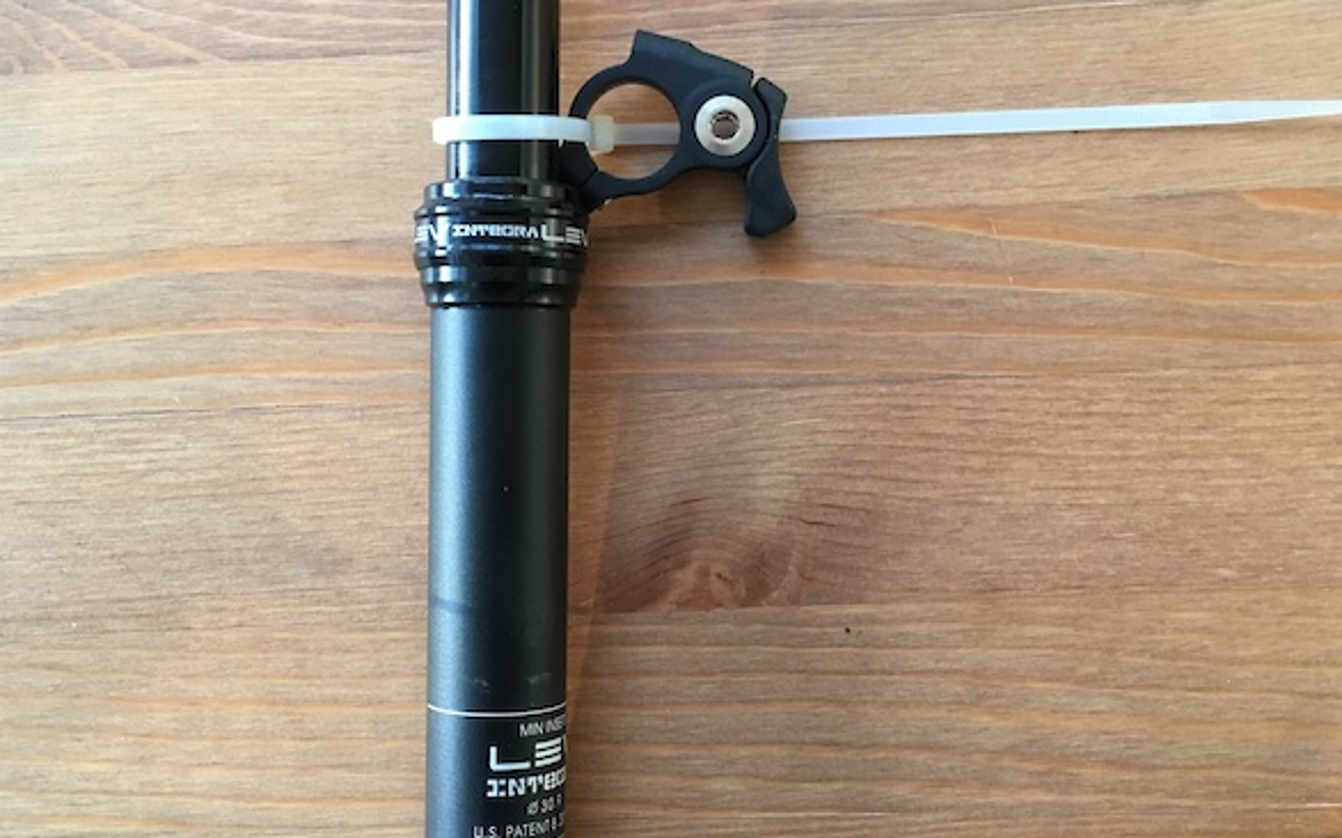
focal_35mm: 42
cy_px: 403
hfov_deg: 47.2
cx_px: 664
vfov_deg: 30.5
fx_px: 1536
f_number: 2.2
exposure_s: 1/30
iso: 100
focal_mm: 4.15
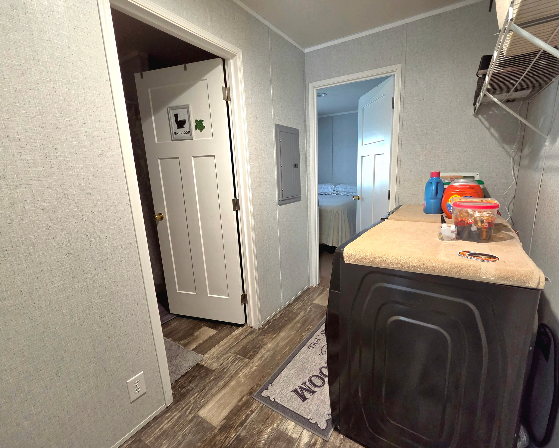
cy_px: 224
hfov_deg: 100.5
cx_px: 300
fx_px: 232
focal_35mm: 14
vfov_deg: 88.0
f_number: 2.2
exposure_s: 1/60.2
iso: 500
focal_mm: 2.2
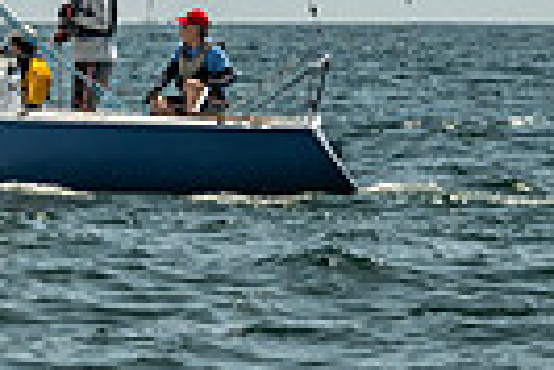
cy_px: -324
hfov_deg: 3.8
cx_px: -341
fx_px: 8350
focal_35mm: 542
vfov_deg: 2.5
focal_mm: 95
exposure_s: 1/1600
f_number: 6.3
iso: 320
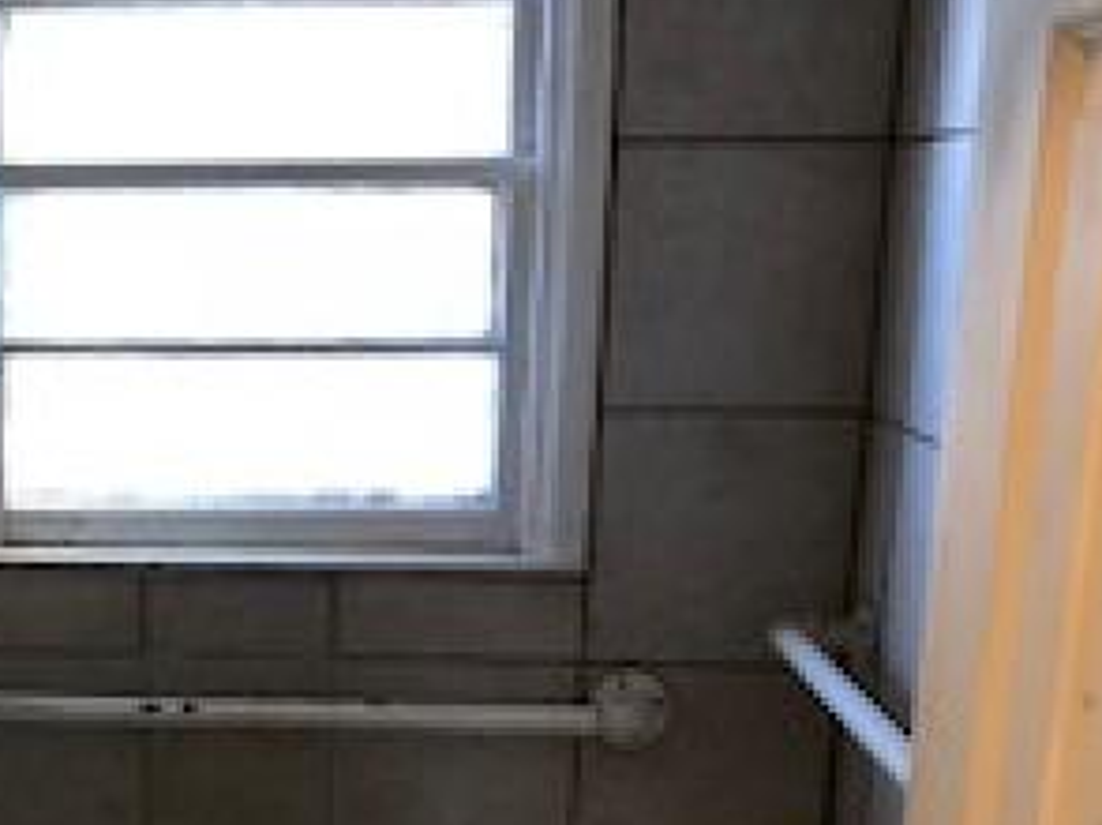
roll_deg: +0.6
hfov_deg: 30.7
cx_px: 184
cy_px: 810
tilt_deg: -17.5
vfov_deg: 23.1
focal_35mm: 61
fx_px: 1940
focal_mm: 3.99
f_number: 1.8
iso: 50
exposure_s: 1/15
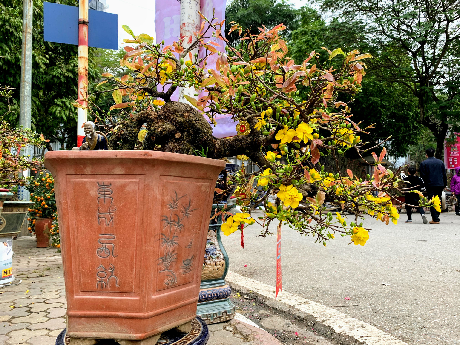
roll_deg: +0.6
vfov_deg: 53.1
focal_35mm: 26
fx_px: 346
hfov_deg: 67.3
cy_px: 172
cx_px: 230
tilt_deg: +1.6
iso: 50
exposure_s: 1/121
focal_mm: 4.25
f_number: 1.8
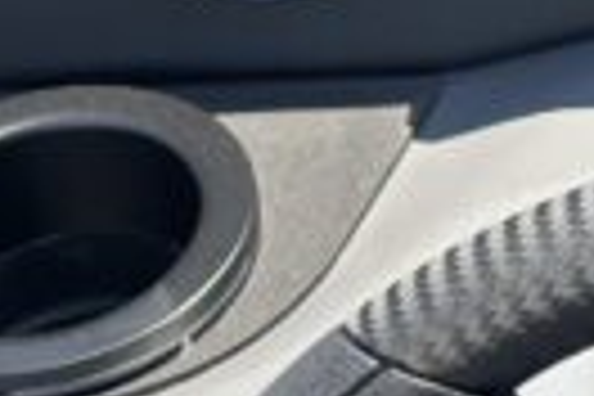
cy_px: -198
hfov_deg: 9.1
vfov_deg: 6.2
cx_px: 970
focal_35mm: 219
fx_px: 3613
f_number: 1.6
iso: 32
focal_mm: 5.96
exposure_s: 1/670
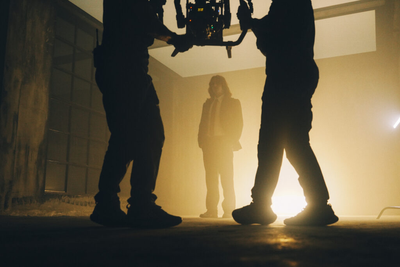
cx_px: 200
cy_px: 134
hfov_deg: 53.1
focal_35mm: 36
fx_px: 400
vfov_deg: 36.9
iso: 640
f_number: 2.8
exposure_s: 1/99.8
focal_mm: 24
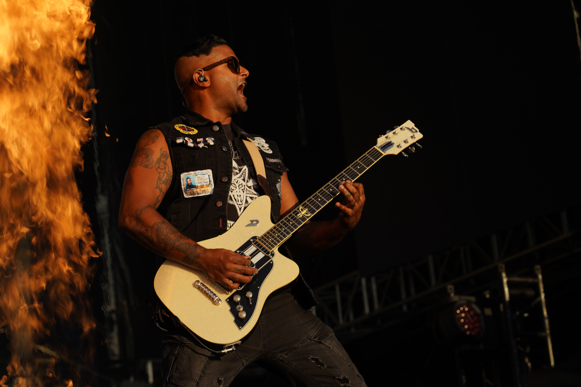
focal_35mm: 105
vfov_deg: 13.0
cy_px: 194
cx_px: 290
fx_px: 1694
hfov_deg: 19.5
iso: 100
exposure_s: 1/400
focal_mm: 105
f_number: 6.3
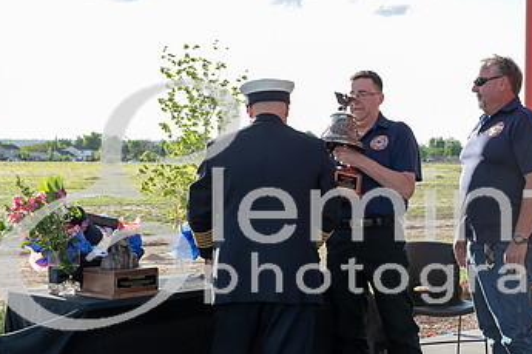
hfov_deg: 24.1
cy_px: 142
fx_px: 1241
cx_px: 358
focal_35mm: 84
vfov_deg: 16.2
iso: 160
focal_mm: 50
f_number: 6.3
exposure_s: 1/200
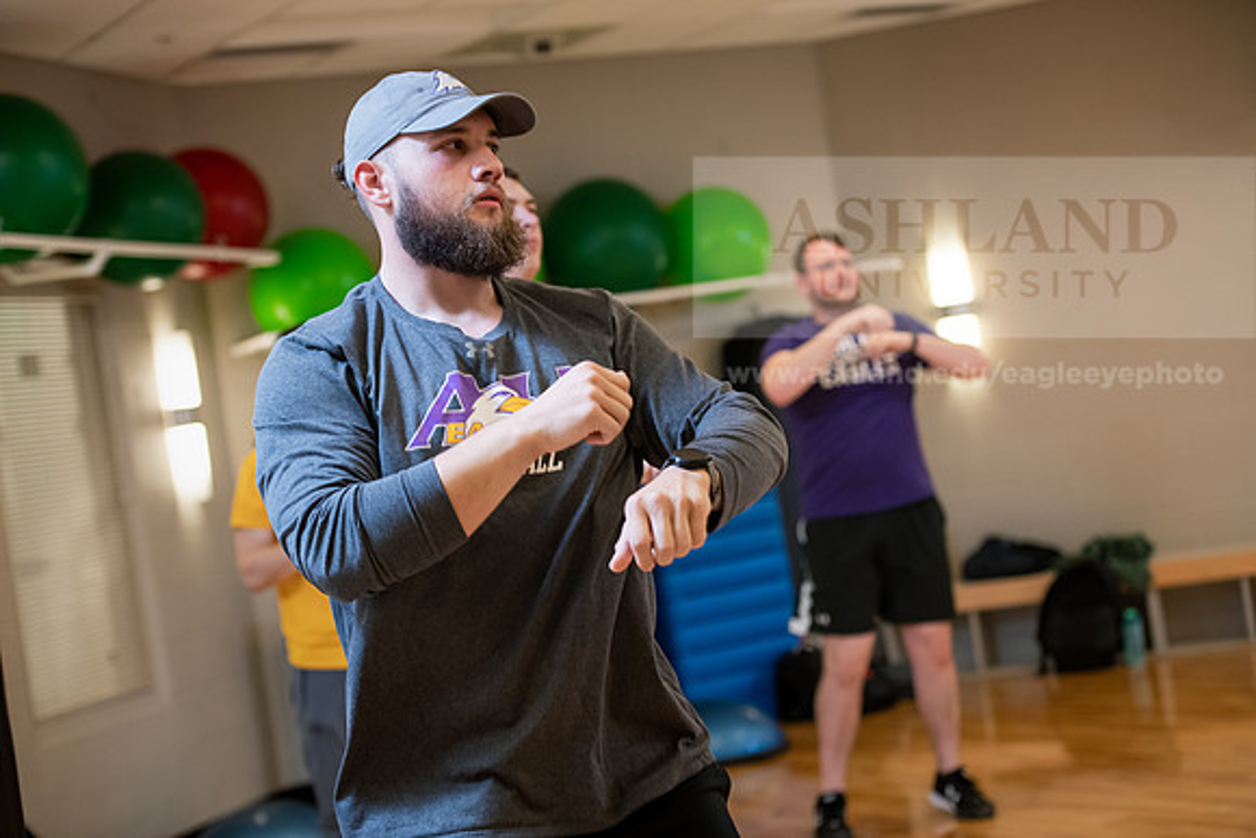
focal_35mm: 70
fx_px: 2443
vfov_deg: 19.5
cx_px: 628
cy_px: 419
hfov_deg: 28.8
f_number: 3.2
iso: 1000
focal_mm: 70
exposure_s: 1/200
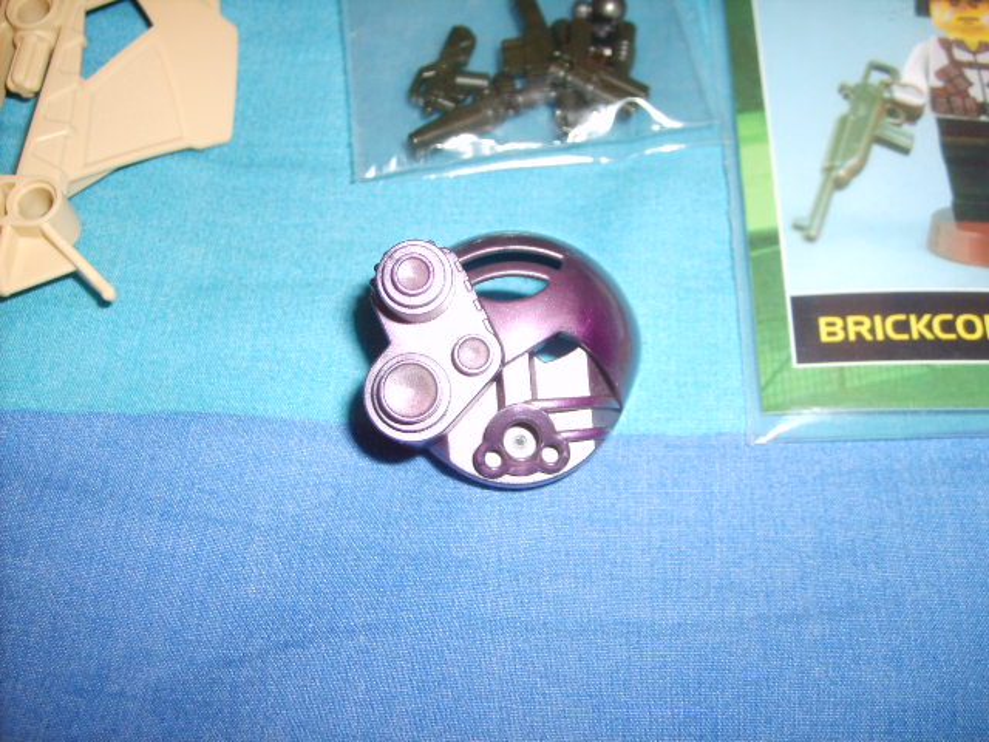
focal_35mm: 35
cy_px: 371
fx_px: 1000
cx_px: 494
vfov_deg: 40.7
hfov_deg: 52.6
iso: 100
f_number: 2.8
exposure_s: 1/45
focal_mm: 5.8
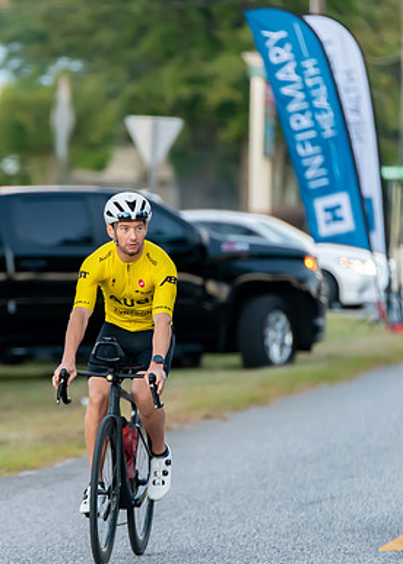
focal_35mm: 369
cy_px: 275
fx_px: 5909
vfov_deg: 5.5
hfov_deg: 3.9
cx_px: 150
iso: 1600
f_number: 2.8
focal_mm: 200
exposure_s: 1/320
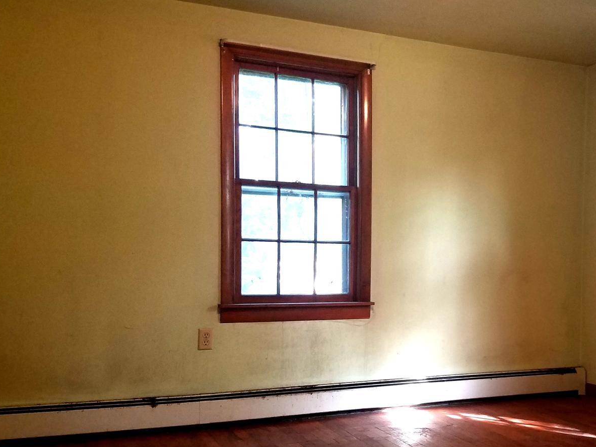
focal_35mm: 45
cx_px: 501
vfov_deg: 32.1
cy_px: 266
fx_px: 775
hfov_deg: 39.9
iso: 125
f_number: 1.7
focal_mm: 4.2
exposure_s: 1/30
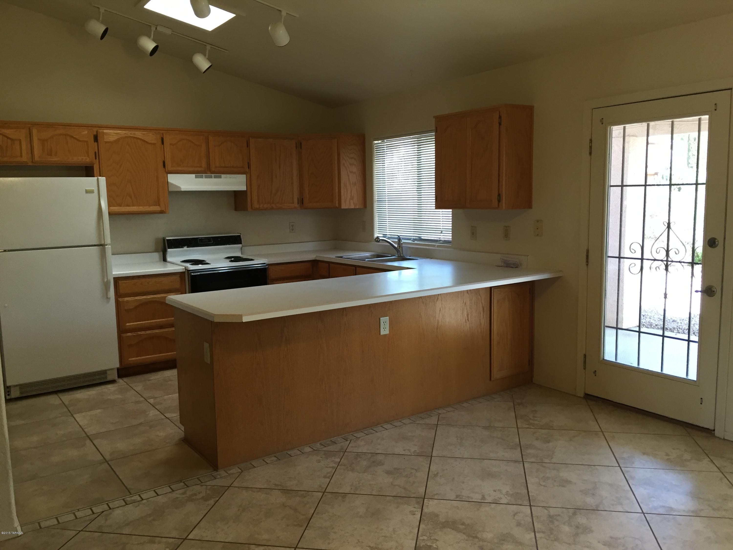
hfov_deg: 61.7
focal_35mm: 29
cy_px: 275
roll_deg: +1.4
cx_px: 366
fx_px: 614
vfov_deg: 48.2
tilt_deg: -6.7
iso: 40
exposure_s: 1/30
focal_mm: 4.15
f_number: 2.2
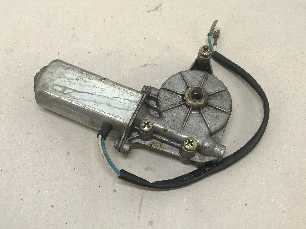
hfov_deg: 63.4
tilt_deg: -65.4
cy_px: 114
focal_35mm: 28
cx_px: 153
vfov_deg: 49.8
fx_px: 248
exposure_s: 1/33
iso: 25
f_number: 1.8
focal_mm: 3.99
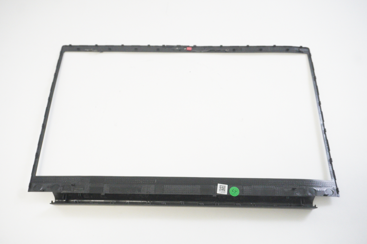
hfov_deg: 51.3
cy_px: 122
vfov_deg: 35.4
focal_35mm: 38
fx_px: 382
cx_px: 184
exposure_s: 1/250
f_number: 5.6
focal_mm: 25
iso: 8000
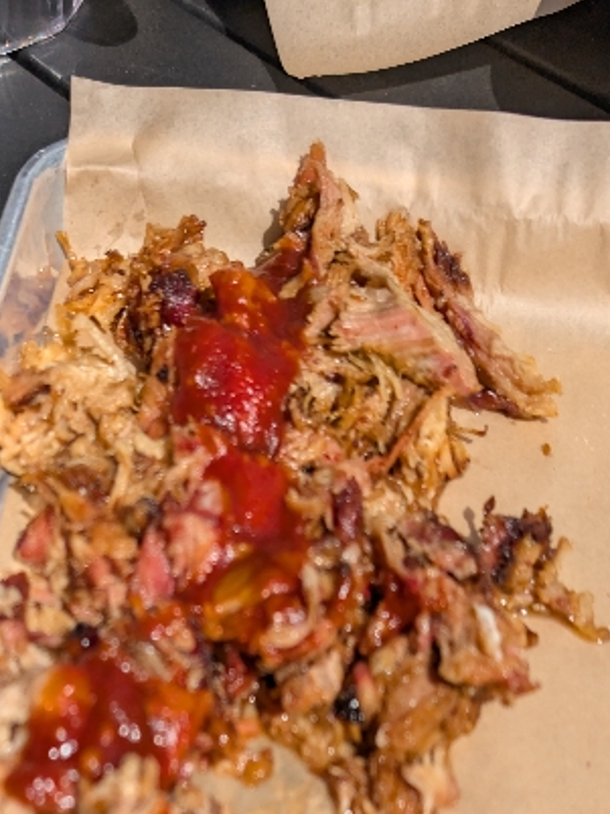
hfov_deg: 23.7
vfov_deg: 29.9
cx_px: 150
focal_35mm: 61
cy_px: 778
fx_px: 1435
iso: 48
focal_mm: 6.9
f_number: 1.68
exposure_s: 1/3226
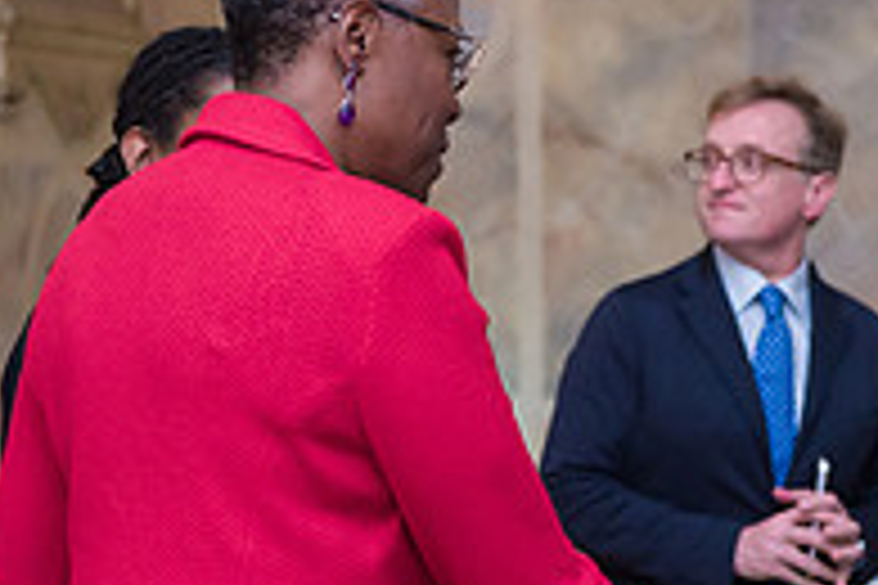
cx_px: 595
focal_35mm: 125
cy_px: 405
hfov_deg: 16.3
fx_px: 3048
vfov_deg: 11.0
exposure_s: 1/200
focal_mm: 42
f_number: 3.2
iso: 1600
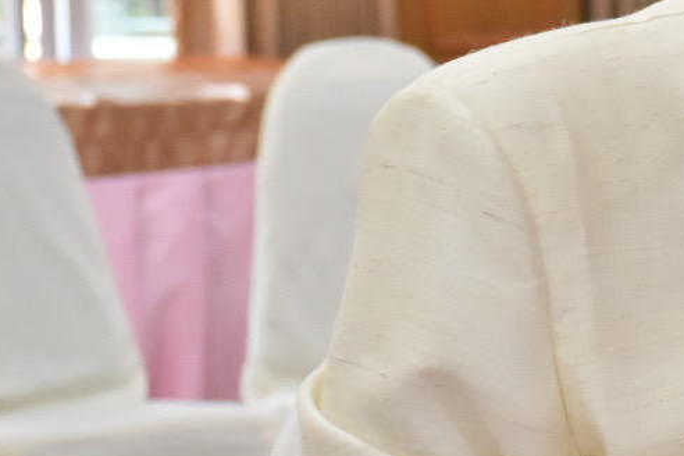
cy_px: 160
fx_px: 4693
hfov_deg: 8.2
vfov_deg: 5.6
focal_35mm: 247
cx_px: 1005
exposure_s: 1/160
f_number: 6.3
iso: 2500
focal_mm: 50
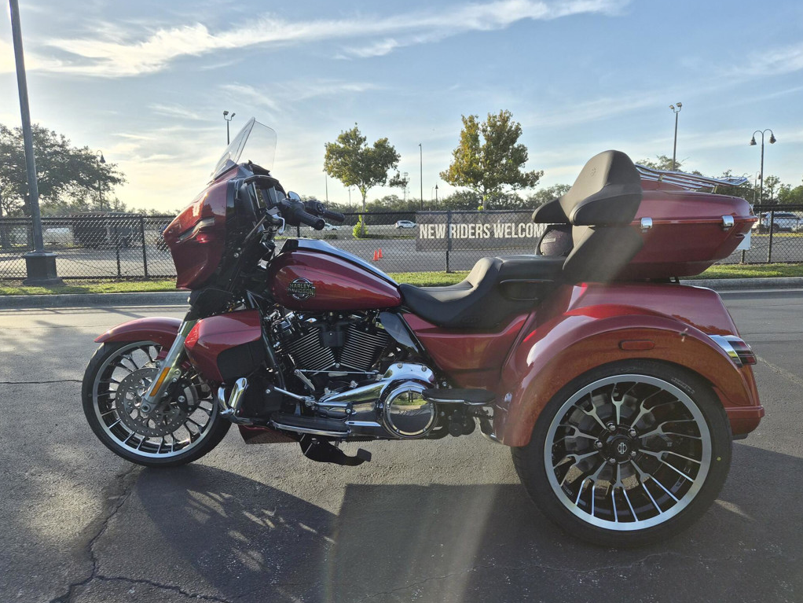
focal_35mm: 24
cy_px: 303
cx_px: 403
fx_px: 557
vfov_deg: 56.8
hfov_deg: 71.6
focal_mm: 5.4
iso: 80
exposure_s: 1/3672
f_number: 1.8
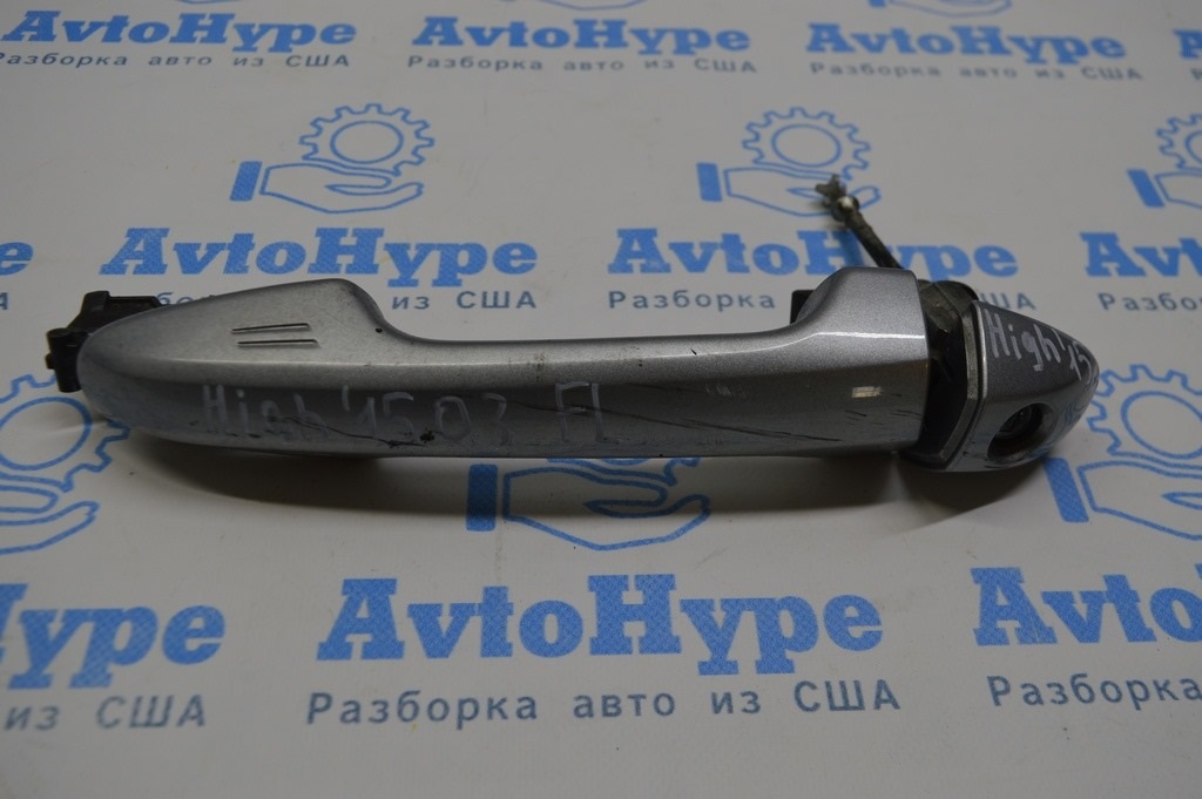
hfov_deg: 57.3
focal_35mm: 33
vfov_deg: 39.9
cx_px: 601
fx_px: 1101
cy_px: 400
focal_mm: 22
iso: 180
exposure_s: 1/60
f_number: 5.6
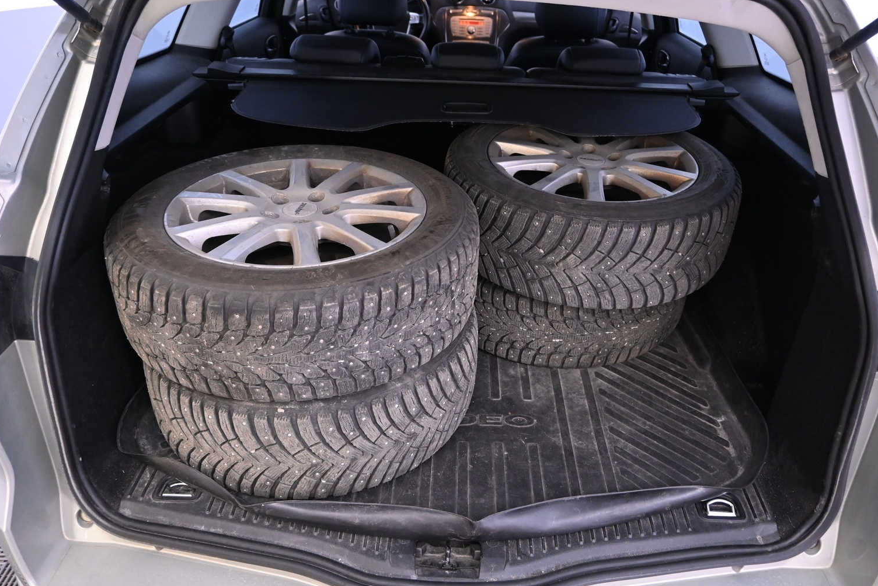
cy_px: 276
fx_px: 689
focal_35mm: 28
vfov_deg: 46.0
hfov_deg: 64.9
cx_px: 467
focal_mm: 17.5
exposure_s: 1/30
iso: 1800
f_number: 3.5
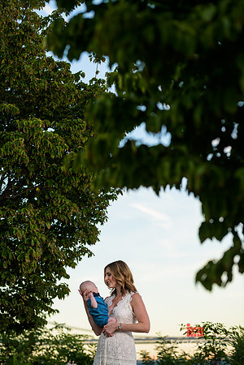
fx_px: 874
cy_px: 182
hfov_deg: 15.9
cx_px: 122
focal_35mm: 86
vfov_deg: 23.6
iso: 200
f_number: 4
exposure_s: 1/250
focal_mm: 86
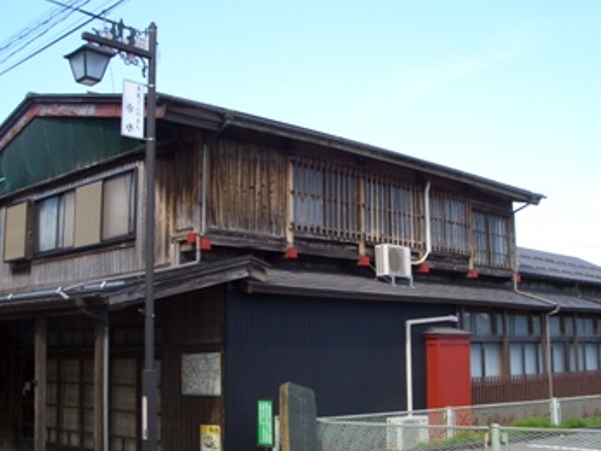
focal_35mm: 45
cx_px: 319
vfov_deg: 32.2
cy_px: 213
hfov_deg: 42.1
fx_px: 781
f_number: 4.3
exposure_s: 1/160
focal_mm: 5.8
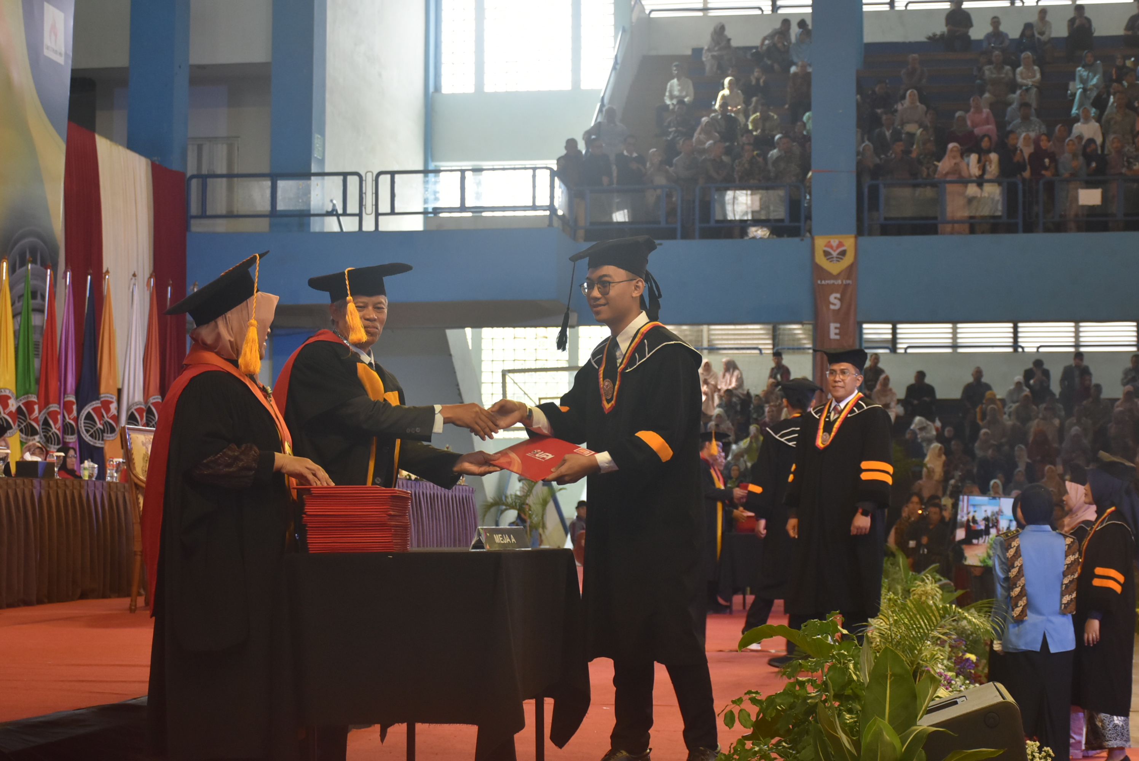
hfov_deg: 31.9
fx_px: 1995
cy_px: 380
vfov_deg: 21.6
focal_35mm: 63
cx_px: 570
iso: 1000
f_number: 5
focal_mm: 42
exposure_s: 1/100
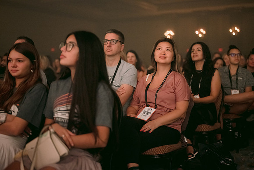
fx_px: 353
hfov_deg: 39.6
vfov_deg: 27.0
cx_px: 127
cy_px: 85
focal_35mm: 50
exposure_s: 1/125
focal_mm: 50
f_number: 2
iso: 3200
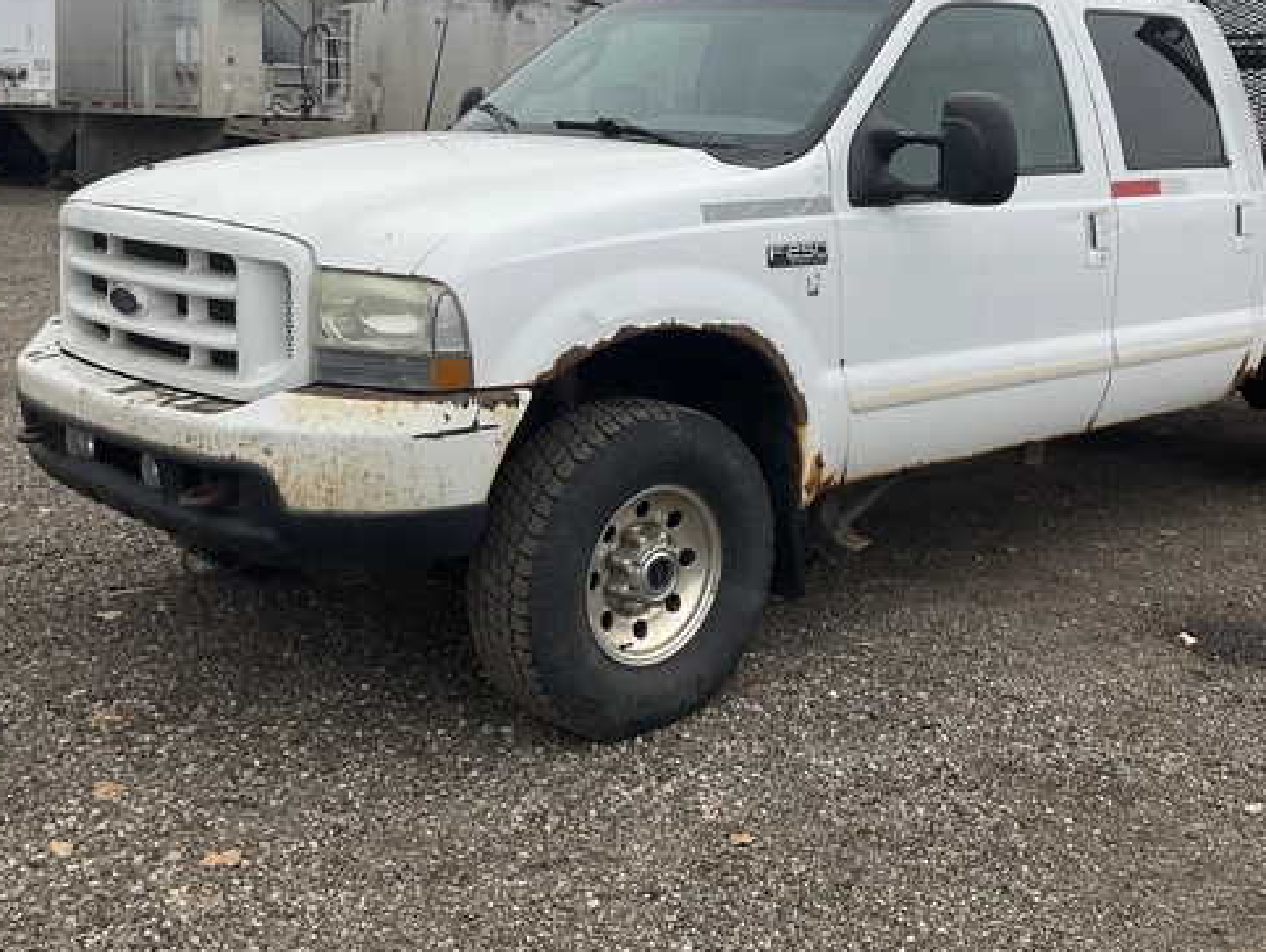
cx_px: 823
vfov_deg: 31.7
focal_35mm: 45
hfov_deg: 41.6
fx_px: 1647
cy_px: 258
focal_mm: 3
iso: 25
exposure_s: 1/691
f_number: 1.8
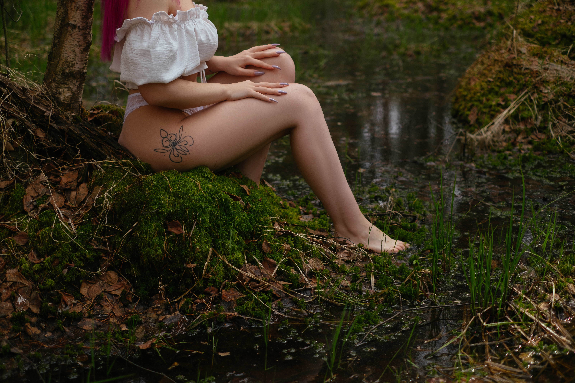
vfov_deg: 25.5
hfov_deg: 37.5
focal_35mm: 53
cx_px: 288
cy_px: 192
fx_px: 846
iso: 200
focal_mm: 35
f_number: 2
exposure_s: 1/1900
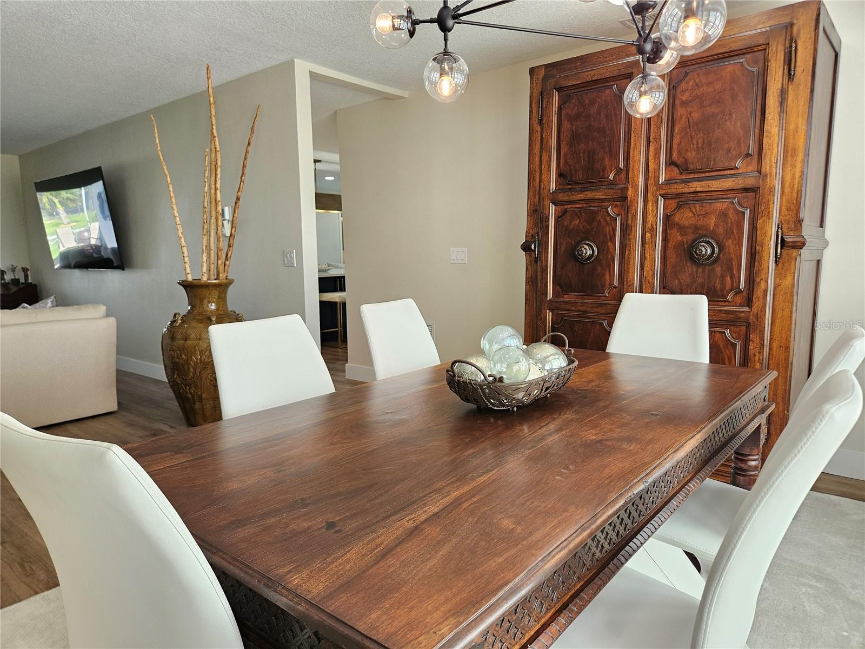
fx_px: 575
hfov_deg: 73.9
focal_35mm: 23
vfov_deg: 58.9
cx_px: 432
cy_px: 324
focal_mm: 5.4
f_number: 1.8
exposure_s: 1/120
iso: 100
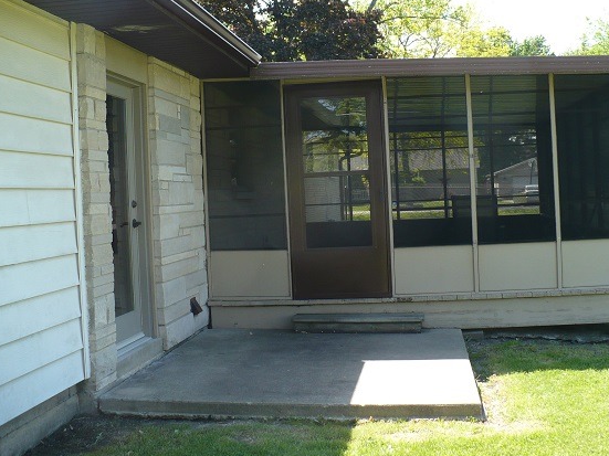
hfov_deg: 43.8
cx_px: 345
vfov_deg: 33.5
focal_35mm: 43
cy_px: 192
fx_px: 756
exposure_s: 1/250
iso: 100
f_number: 2.8
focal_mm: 6.1
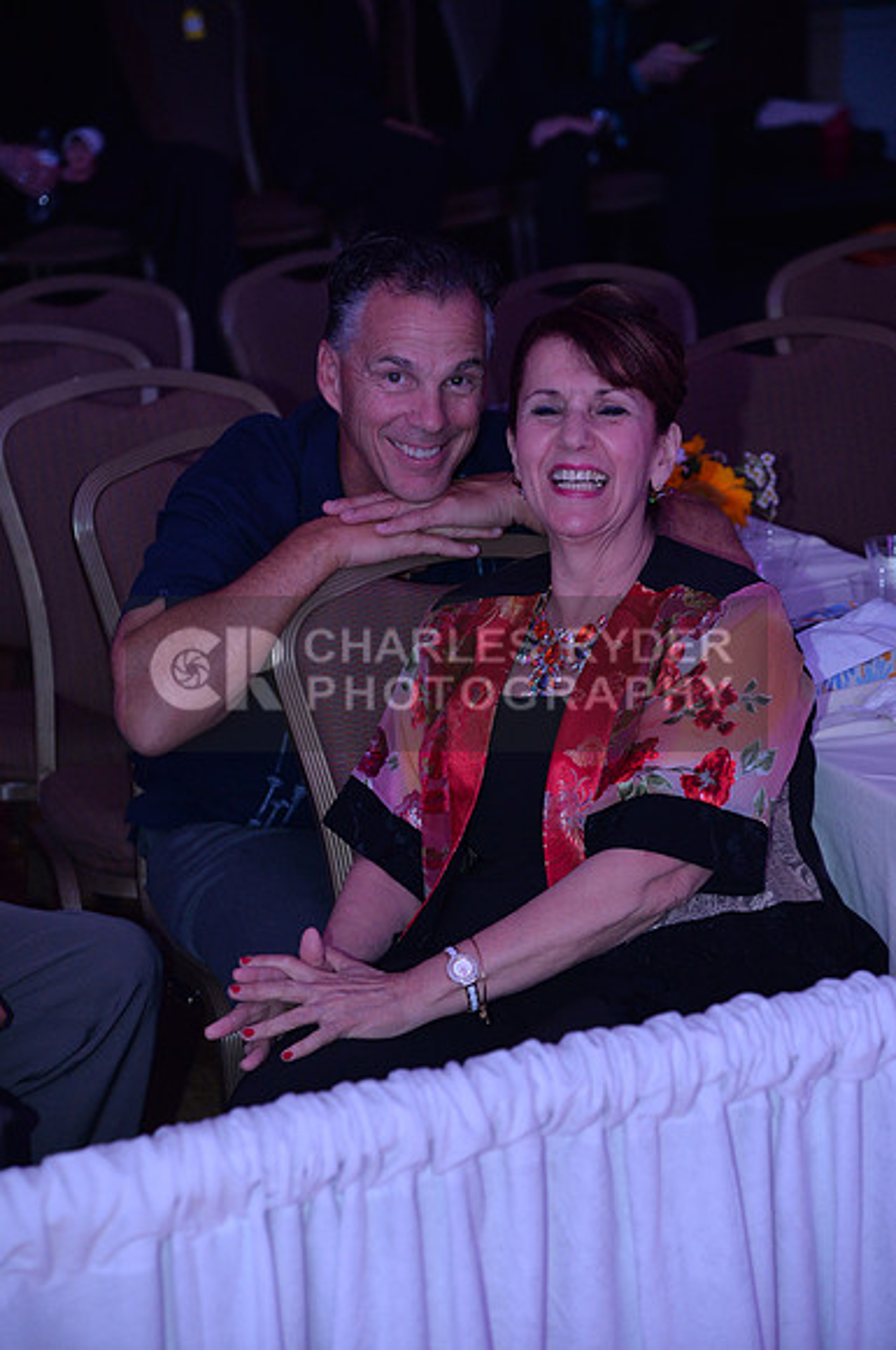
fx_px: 2921
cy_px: 675
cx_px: 448
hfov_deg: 17.4
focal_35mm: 78
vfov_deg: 26.0
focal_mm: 78
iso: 2000
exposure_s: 1/250
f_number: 4.5
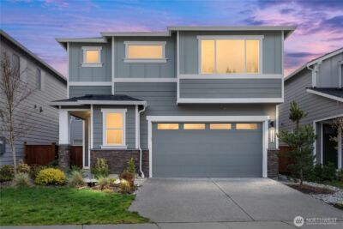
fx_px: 286
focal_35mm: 30
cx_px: 172
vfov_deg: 43.6
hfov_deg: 61.9
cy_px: 114
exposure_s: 1/50
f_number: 11
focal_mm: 30
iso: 100
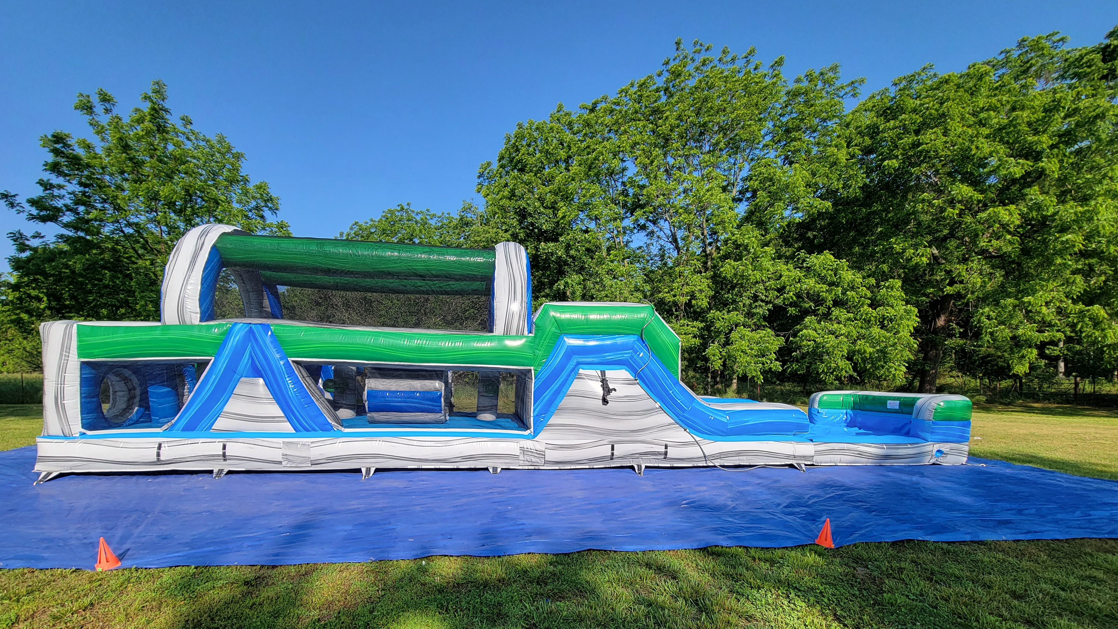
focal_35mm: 15
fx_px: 445
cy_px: 400
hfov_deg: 102.9
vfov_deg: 69.2
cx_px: 535
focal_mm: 2.2
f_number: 2.2
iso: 50
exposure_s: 1/1016
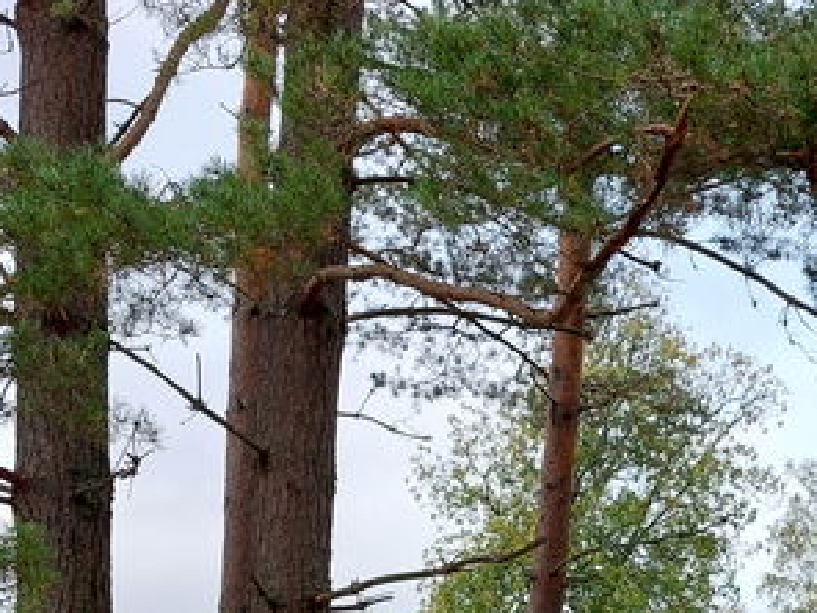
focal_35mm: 72
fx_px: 1699
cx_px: 760
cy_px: 806
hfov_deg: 26.0
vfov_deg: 18.9
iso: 25
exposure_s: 1/311
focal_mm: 5.23
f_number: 1.8
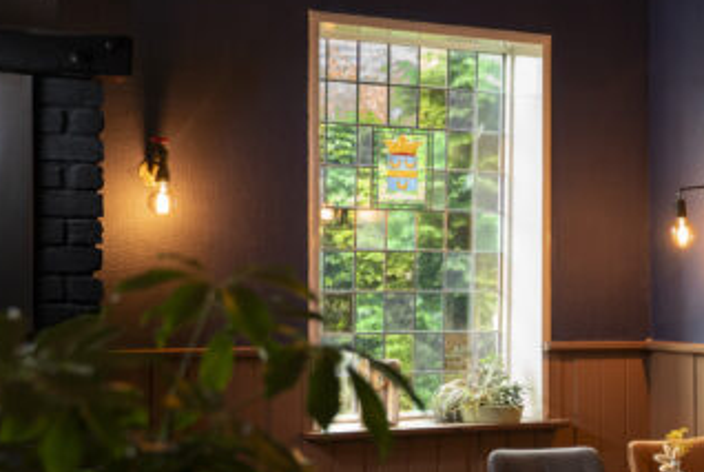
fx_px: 1606
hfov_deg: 22.8
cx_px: 835
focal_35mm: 82
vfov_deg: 16.7
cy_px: 307
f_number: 3.5
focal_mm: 34
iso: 1250
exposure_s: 1/60
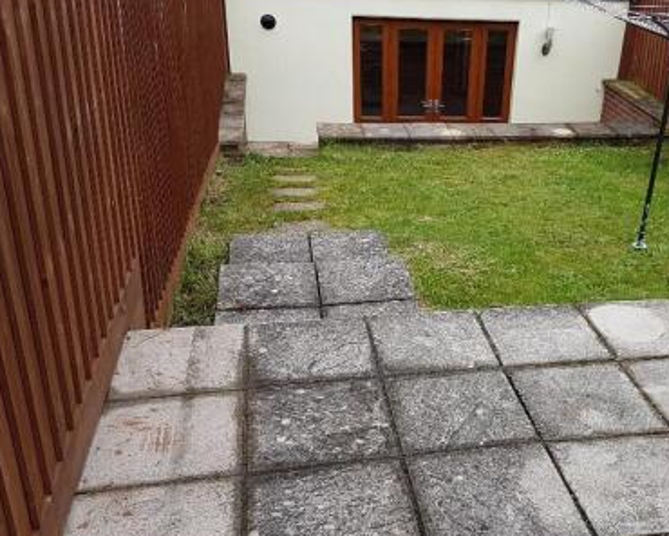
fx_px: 792
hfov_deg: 44.6
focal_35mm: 40
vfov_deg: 37.3
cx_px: 482
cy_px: 292
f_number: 1.7
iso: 40
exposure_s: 1/421
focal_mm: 4.2
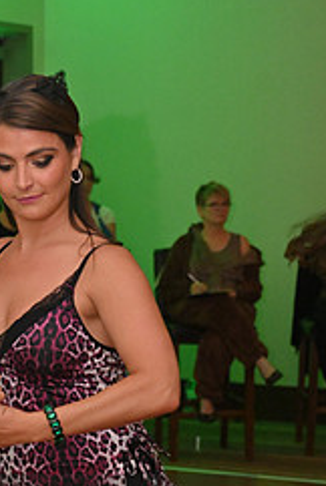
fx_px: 1558
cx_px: -19
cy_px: 542
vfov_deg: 17.2
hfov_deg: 11.8
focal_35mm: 115
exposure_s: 1/320
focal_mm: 48
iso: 4000
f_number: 4.5
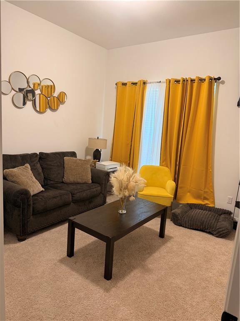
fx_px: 222
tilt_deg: -9.3
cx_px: 120
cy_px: 160
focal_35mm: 24
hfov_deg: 56.8
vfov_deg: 71.6
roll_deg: -4.3
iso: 250
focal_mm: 6.76
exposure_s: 1/60
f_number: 1.78
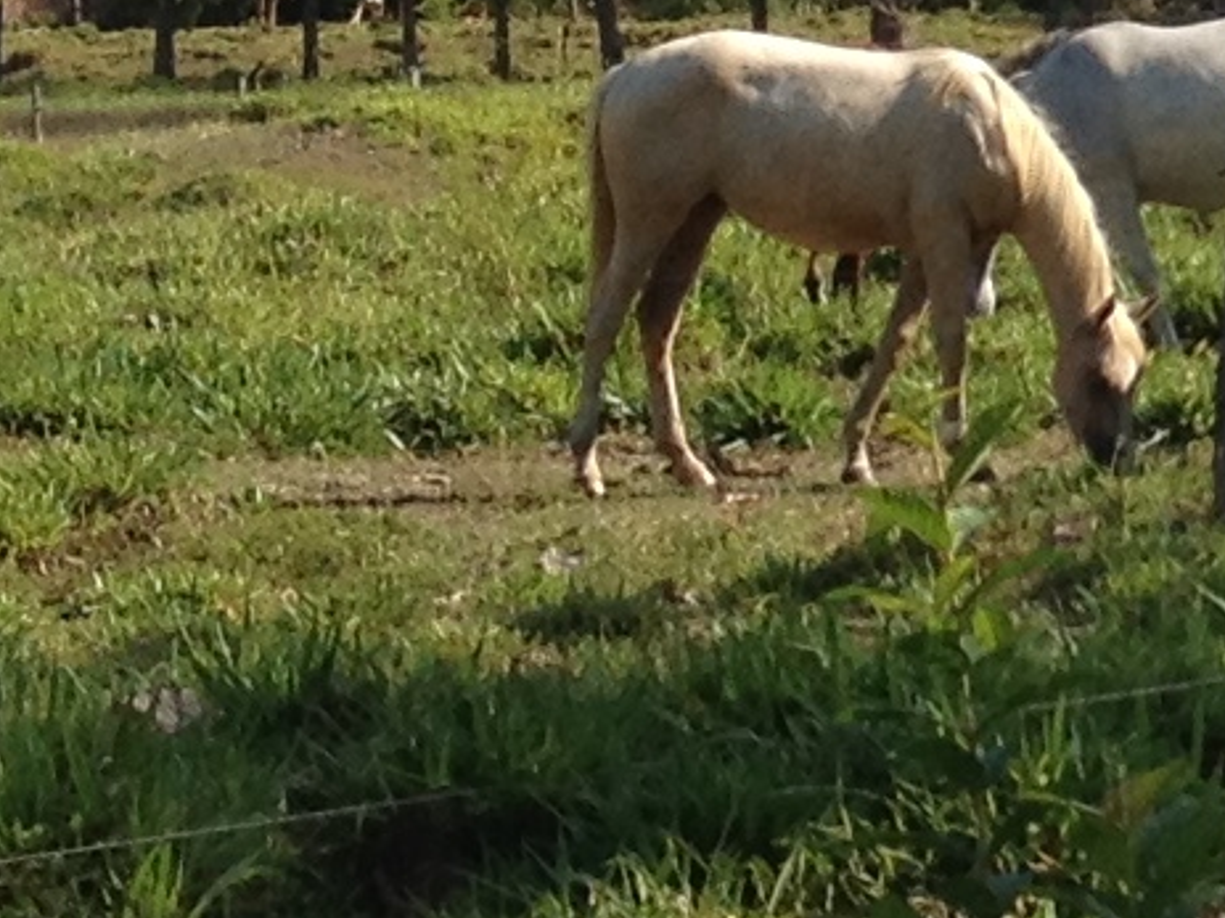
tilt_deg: -0.2
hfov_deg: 7.7
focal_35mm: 247
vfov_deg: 5.9
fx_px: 8739
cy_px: -455
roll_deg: +0.3
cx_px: 2524
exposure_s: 1/1255
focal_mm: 4.28
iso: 50
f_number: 2.4
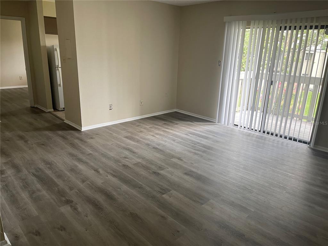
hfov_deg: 67.3
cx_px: 164
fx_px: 246
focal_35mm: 26
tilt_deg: -16.0
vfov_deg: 53.1
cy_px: 123
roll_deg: -2.5
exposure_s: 1/76
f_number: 1.6
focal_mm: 5.1
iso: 125
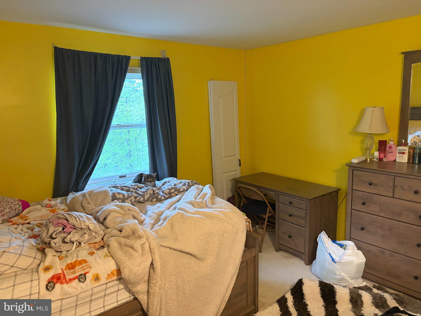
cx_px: 210
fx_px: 316
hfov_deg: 67.3
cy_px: 158
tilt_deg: -10.3
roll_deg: +1.7
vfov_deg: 53.1
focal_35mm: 26
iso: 500
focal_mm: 5.96
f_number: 1.6
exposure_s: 1/40
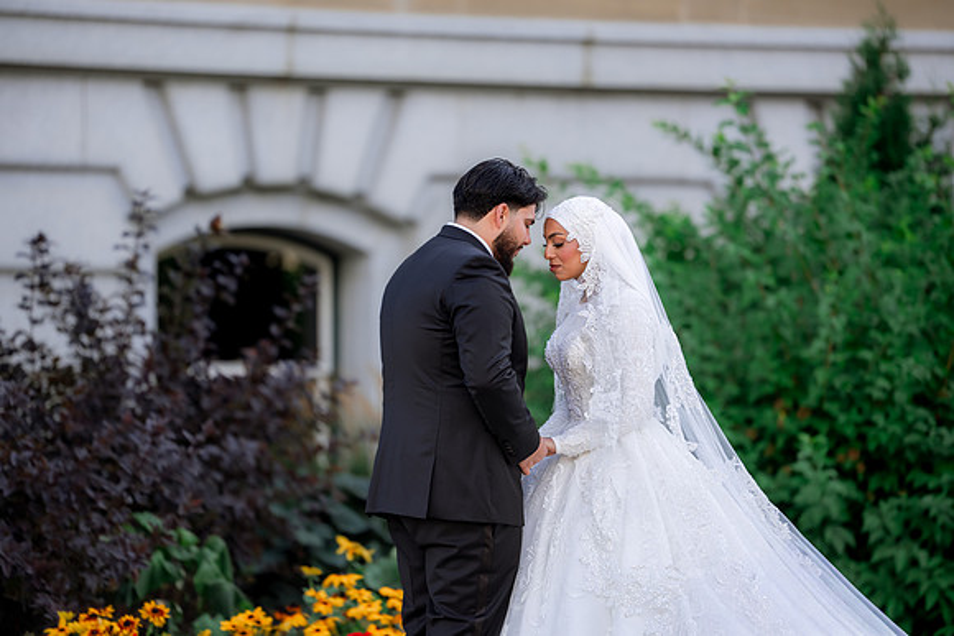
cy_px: 318
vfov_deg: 9.2
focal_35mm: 150
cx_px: 477
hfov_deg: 13.7
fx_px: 3976
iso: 200
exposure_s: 1/2000
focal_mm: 150
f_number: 2
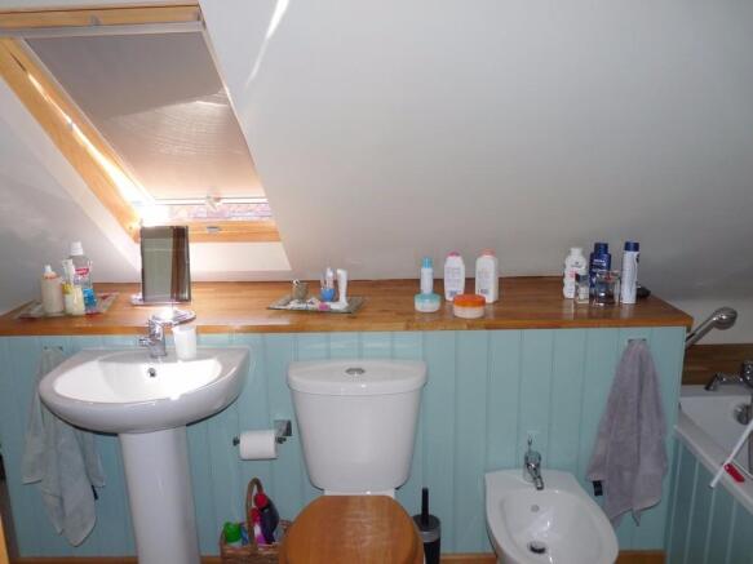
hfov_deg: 65.3
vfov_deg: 51.3
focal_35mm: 27
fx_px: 587
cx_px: 376
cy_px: 282
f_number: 2.8
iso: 100
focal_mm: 4.8
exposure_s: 1/30
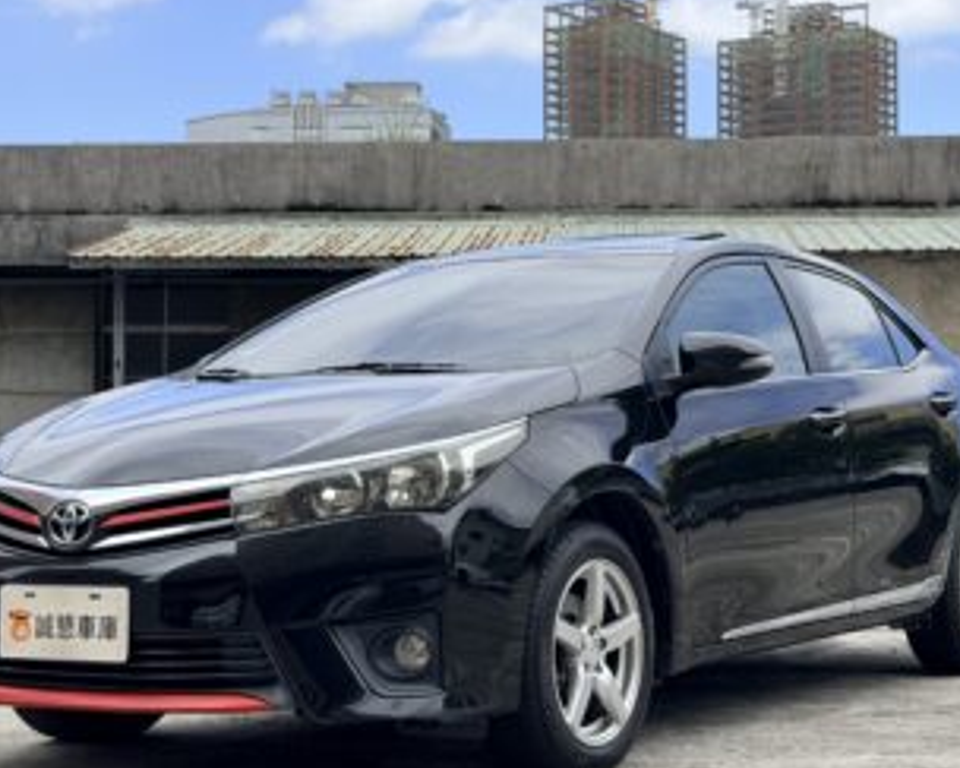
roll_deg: +0.6
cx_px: 543
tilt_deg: +3.2
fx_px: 2102
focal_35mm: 74
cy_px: 288
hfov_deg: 25.7
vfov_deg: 20.6
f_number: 1.78
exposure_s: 1/2667
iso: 100
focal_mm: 6.76
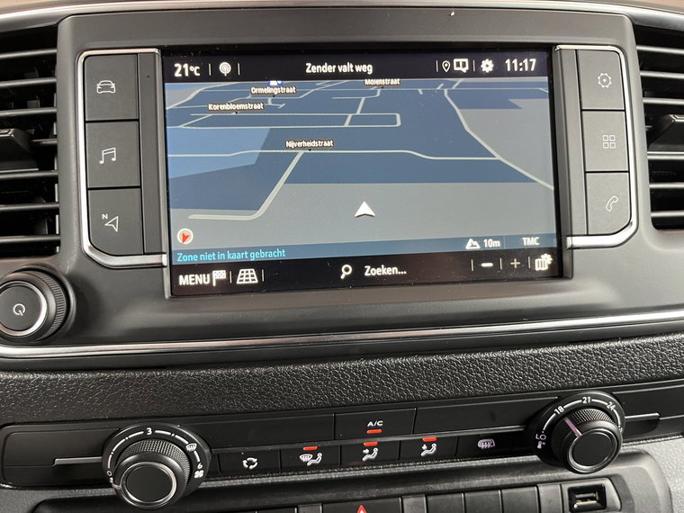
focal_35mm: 26
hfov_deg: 67.3
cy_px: 256
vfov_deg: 53.1
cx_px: 342
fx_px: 514
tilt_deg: -20.1
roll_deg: +0.6
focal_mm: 5.1
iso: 200
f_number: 1.6
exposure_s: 1/50
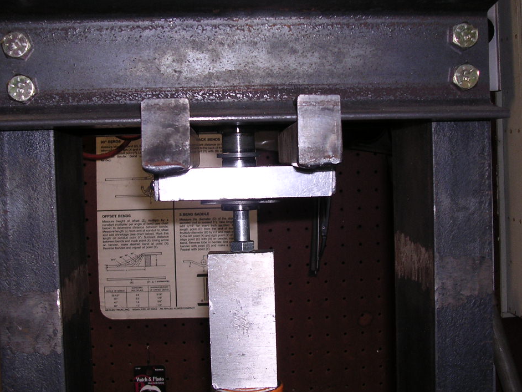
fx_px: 754
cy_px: 181
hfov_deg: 38.2
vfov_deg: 29.1
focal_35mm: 50
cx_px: 256
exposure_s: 1/60.1
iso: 100
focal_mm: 7.1
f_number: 3
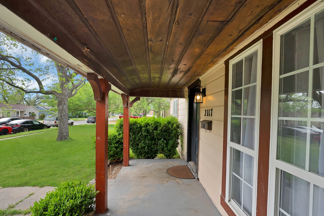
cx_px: 160
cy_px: 117
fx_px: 153
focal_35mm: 17
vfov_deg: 70.4
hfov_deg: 93.3
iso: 640
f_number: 9
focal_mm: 15
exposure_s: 1/125
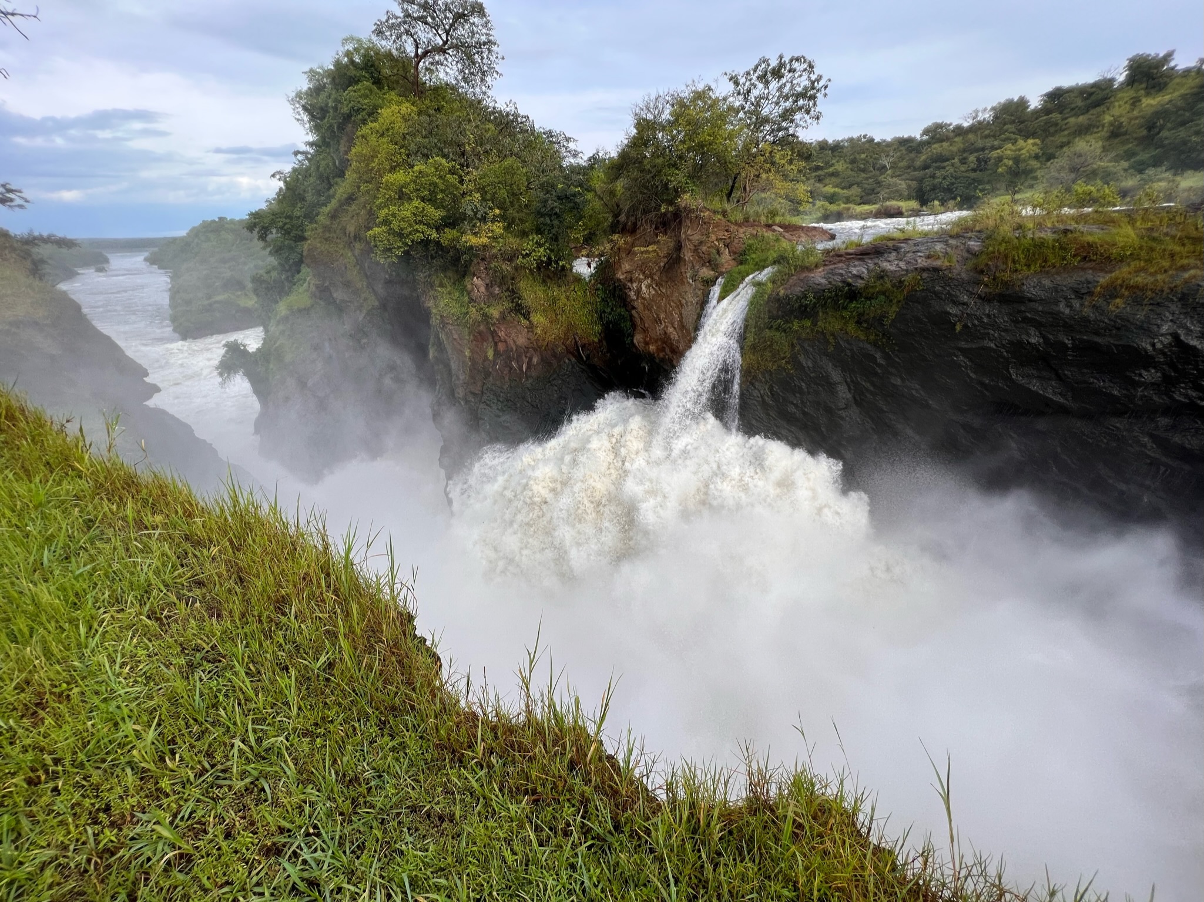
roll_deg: +2.3
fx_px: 452
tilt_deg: -25.8
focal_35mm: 13
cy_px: 451
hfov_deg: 106.2
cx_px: 602
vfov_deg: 89.9
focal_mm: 1.57
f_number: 1.8
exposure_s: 1/840
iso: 32
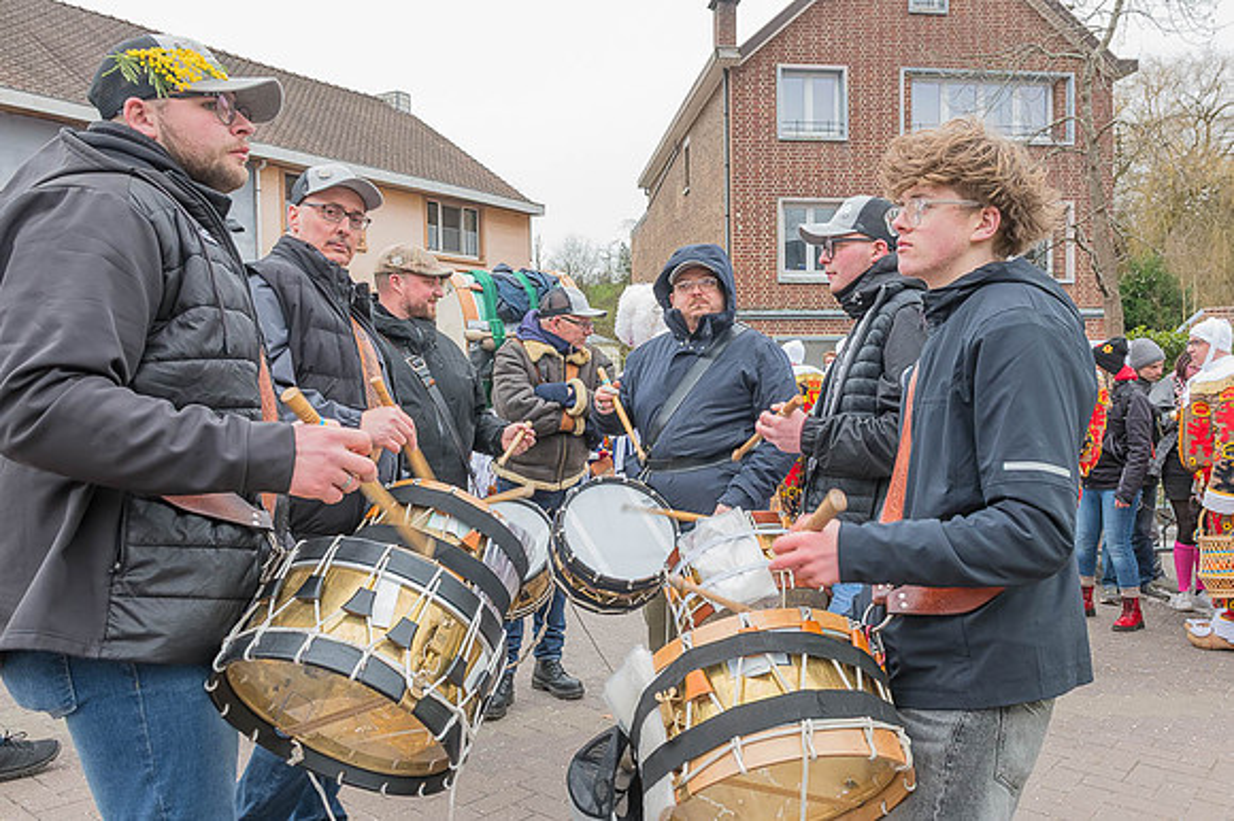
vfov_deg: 44.0
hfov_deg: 62.4
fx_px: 1016
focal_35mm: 30
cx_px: 670
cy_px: 400
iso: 800
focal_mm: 26
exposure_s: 1/100
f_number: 8
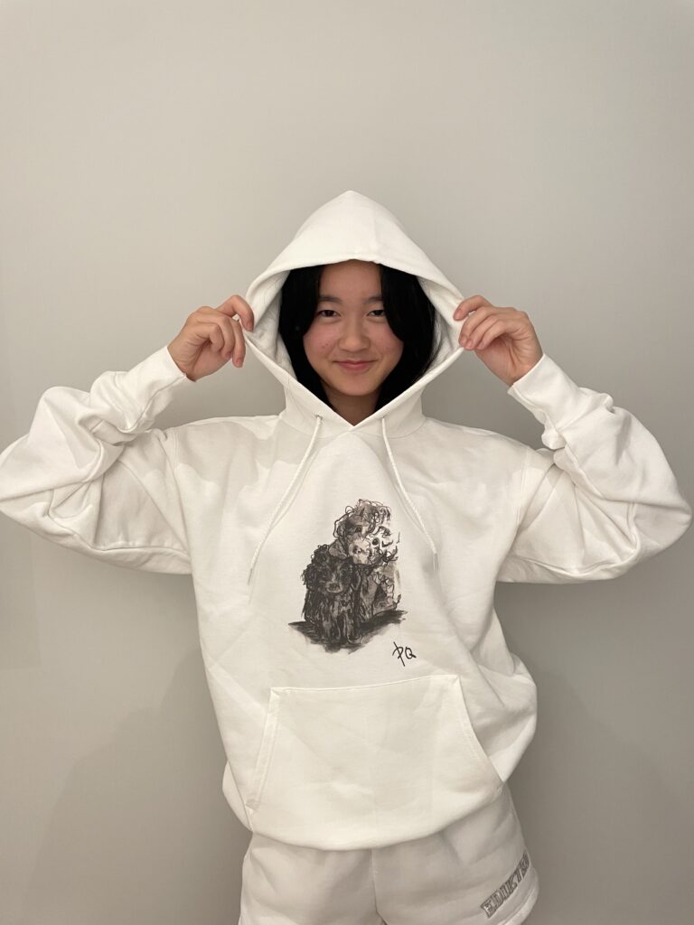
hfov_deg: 53.1
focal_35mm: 26
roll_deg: +0.8
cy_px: 462
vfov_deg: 67.3
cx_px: 347
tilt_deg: -6.7
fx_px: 695
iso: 250
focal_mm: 4.2
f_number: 1.6
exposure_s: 1/60
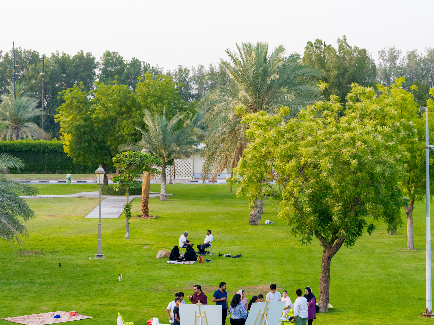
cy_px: 194
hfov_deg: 21.3
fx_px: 1153
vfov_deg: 16.0
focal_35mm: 92
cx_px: 187
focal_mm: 70
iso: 1000
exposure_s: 1/250
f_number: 5.6
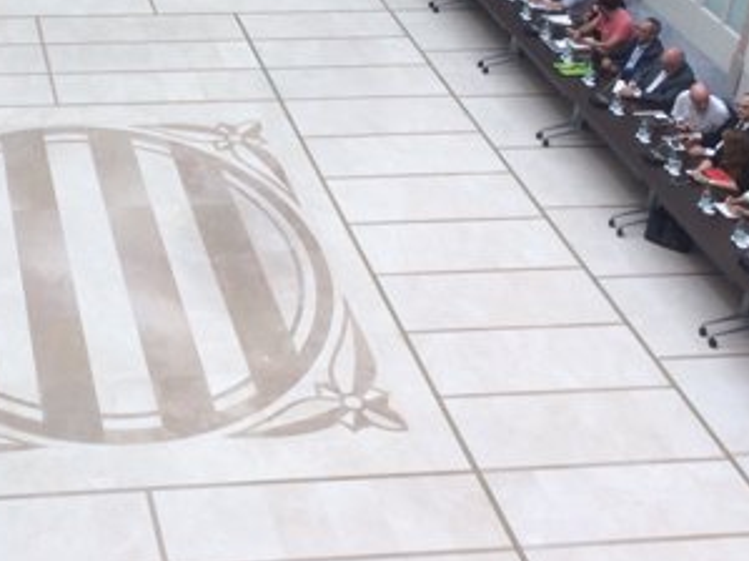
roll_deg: -2.0
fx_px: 1449
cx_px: 70
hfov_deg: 27.9
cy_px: 18
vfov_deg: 21.3
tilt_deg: -24.6
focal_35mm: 67
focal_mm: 4.15
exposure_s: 1/176
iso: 32
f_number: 2.2
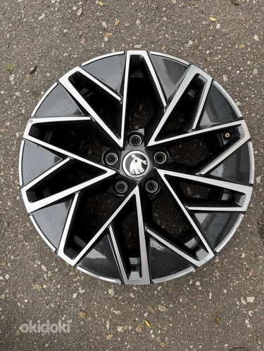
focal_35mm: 24
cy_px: 176
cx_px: 132
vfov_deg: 71.6
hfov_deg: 56.8
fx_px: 244
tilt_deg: -81.9
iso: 80
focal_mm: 6.76
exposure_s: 1/792
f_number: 1.78
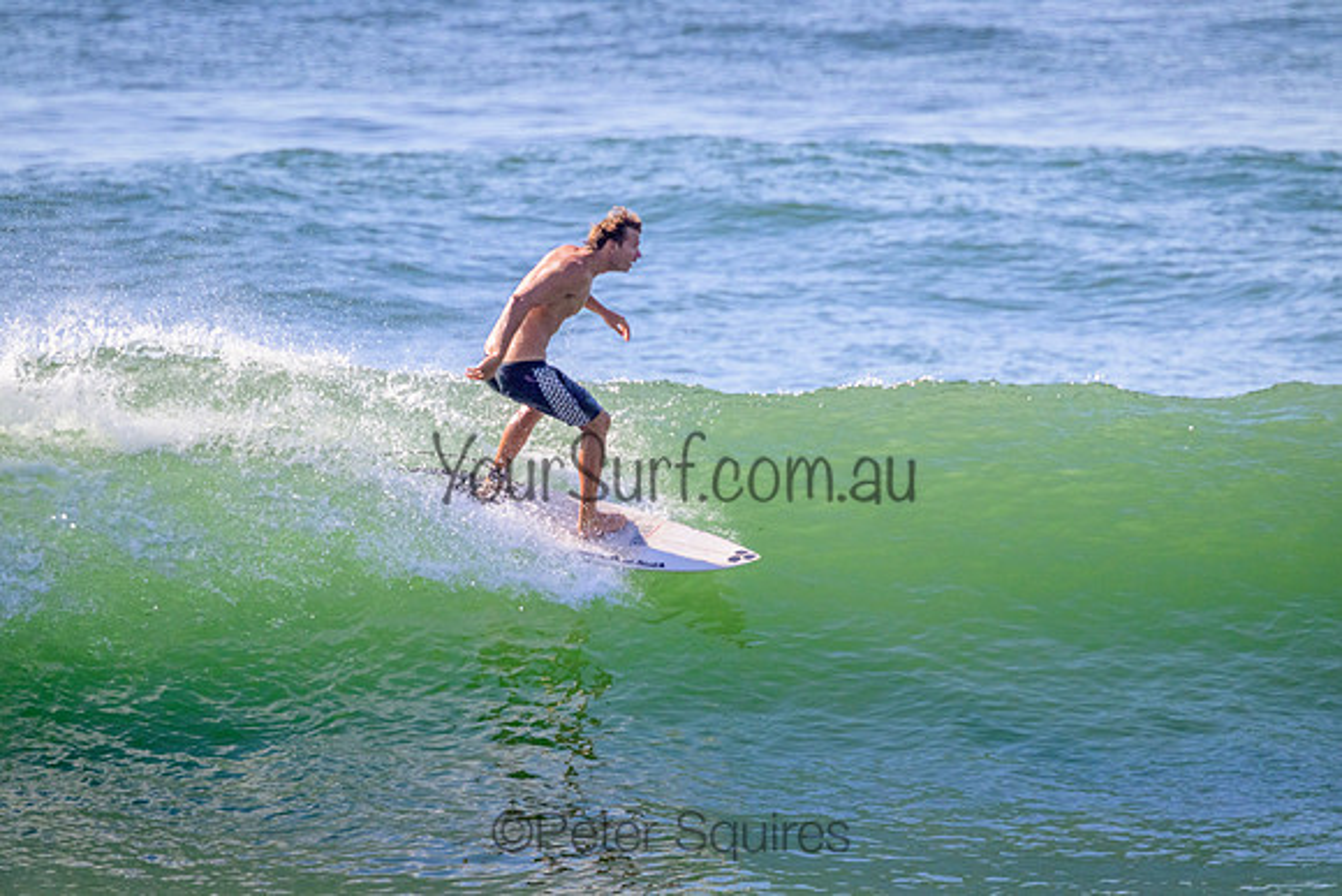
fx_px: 29828
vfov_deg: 1.7
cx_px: 671
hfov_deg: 2.6
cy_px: 448
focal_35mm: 800
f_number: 11
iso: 1800
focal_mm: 800
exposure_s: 1/2000
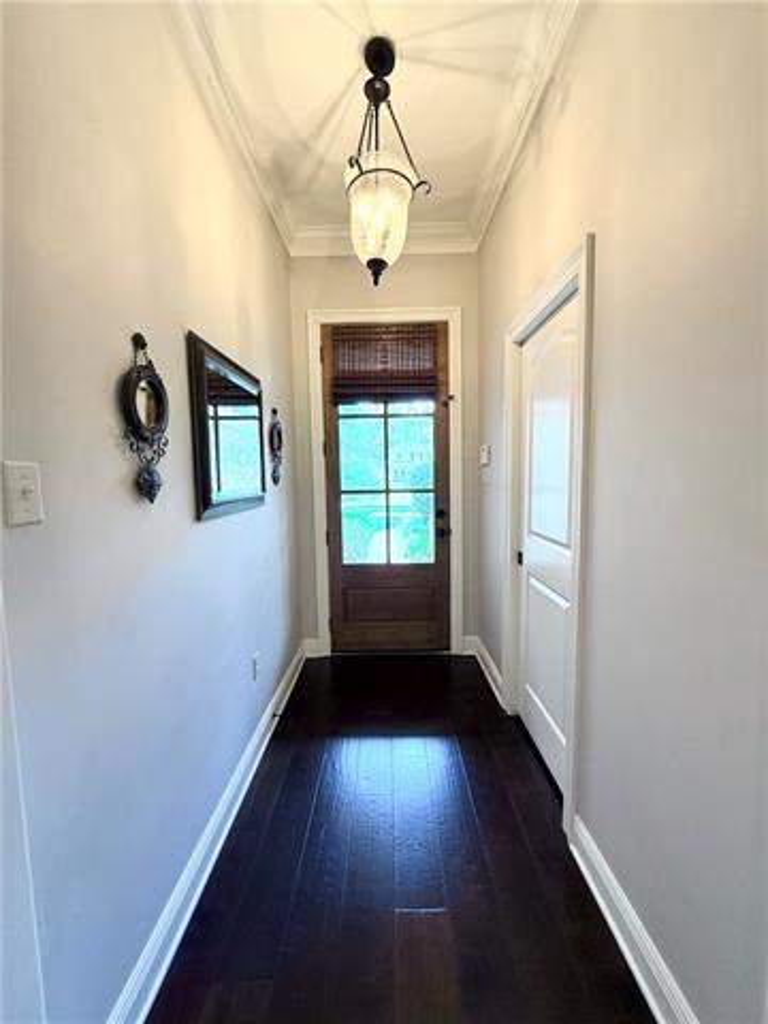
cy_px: 512
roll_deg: +0.1
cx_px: 384
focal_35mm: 14
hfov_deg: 85.7
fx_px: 414
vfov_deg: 102.1
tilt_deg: -3.7
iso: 200
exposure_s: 1/120
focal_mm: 2.22
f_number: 2.2
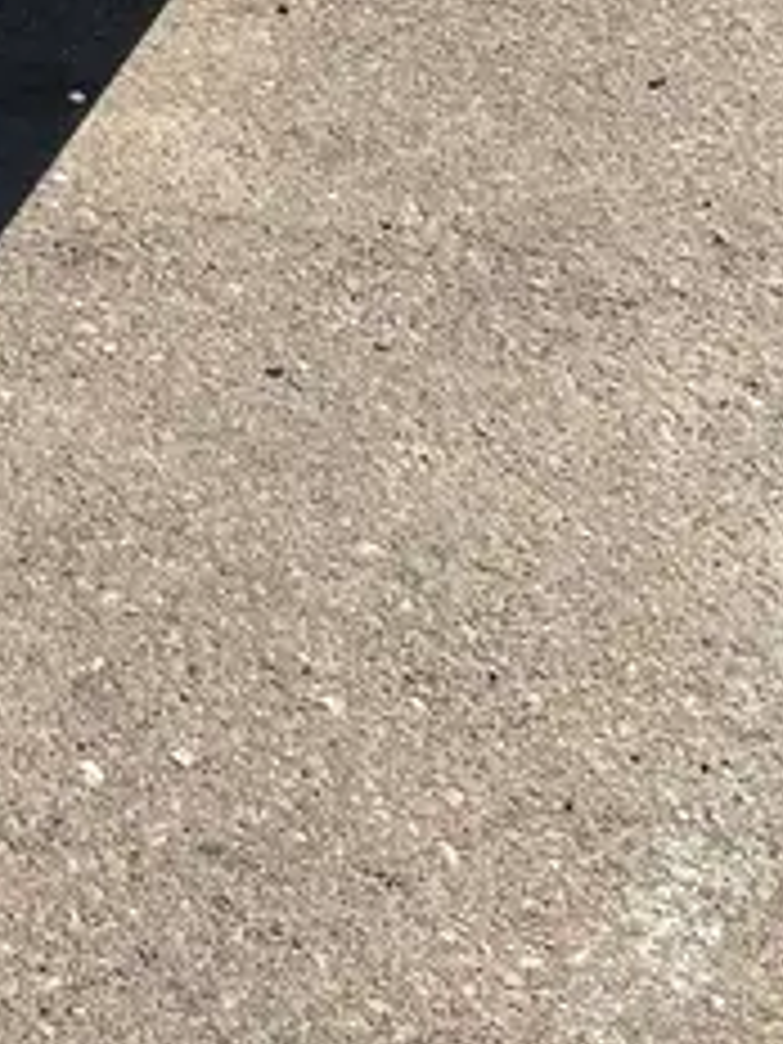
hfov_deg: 16.8
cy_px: -502
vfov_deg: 20.5
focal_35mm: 82
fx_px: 2473
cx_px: -270
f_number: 1.5
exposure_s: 1/3257
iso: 50
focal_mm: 5.7
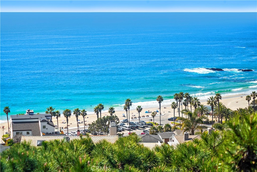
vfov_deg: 19.5
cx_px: 128
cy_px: 86
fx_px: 500
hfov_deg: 28.8
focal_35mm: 70
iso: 125
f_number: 7.1
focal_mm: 70
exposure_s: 1/640
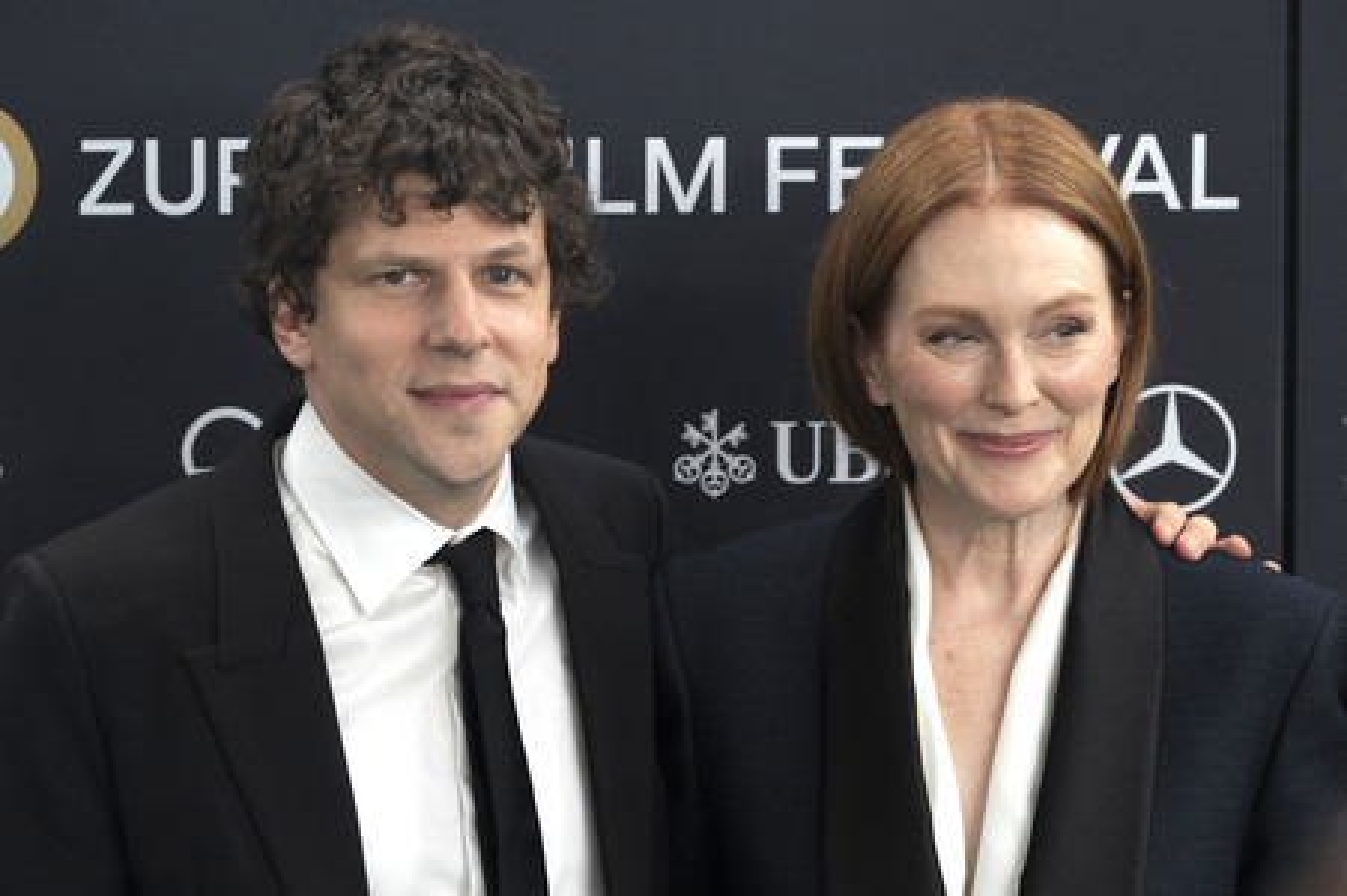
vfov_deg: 6.8
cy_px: 442
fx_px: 7573
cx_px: 674
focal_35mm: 203
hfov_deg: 10.2
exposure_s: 1/500
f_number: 6.3
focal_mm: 200
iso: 2000
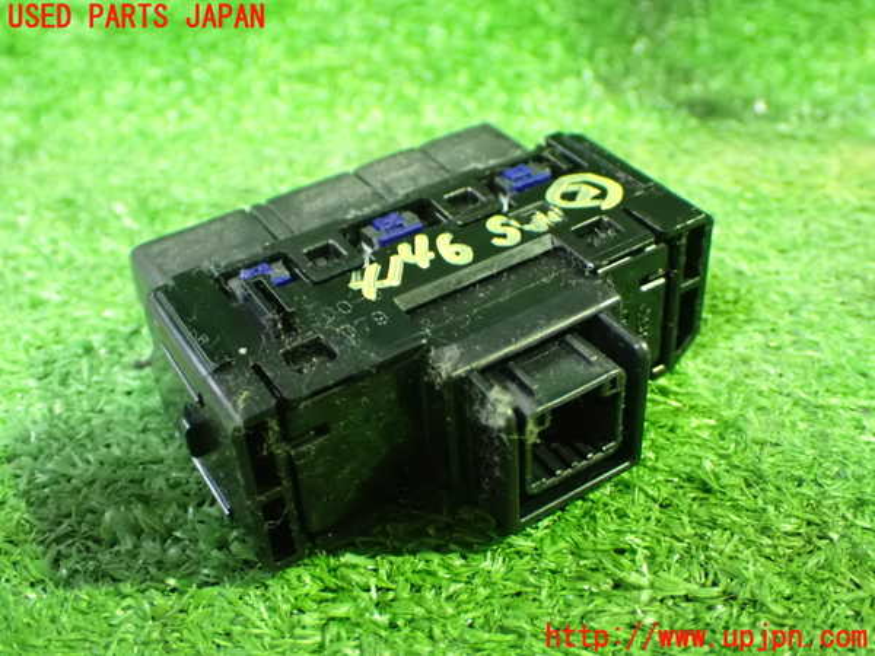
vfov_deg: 35.1
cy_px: 328
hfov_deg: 45.8
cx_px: 438
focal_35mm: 41
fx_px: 1036
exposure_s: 1/25
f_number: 2.8
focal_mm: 7.31
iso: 1600
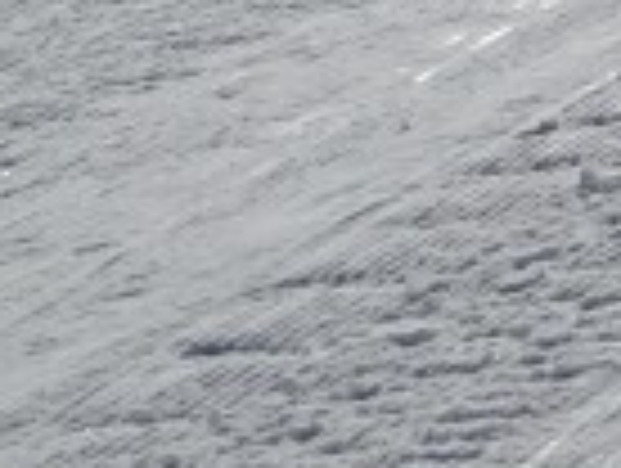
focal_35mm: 178
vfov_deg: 7.4
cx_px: 2079
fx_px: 3199
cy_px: -909
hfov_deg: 8.5
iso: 80
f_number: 4
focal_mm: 4.1
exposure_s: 1/2000
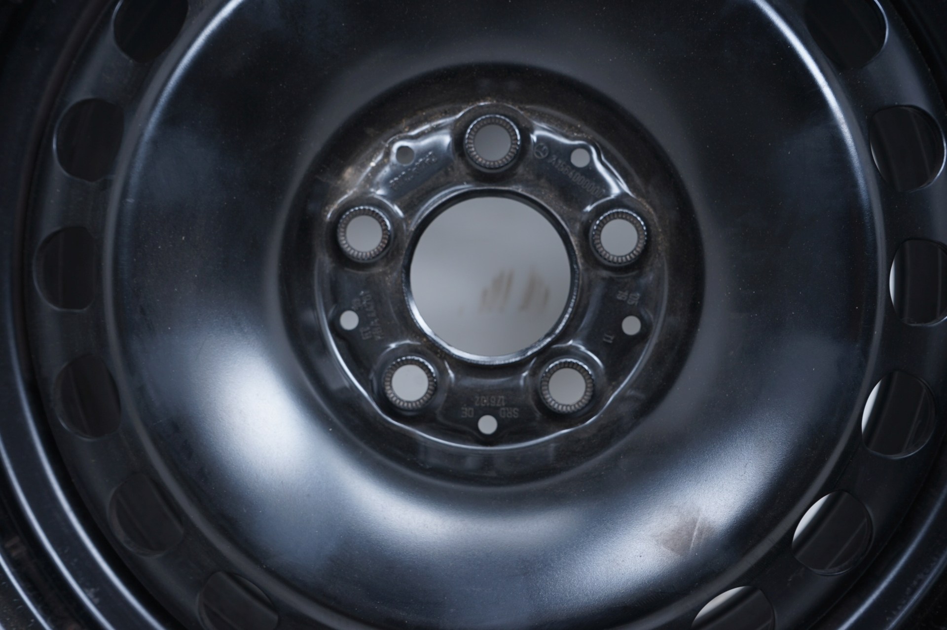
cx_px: 474
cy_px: 315
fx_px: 867
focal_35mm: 33
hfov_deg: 57.3
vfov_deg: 39.9
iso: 250
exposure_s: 1/100
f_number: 7.1
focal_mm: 33
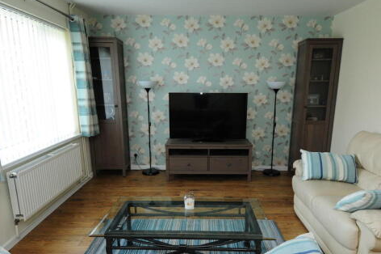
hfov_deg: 71.5
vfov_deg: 50.9
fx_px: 264
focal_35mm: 25
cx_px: 194
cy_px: 152
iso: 720
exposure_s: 1/60
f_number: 6.3
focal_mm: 12
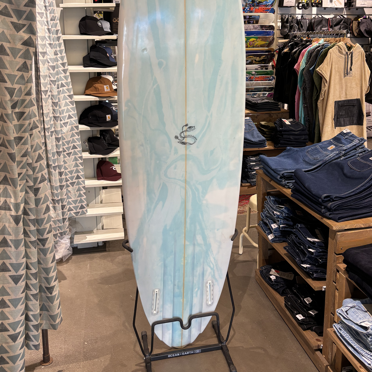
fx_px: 426
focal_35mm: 35
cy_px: 120
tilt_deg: -8.7
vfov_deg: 46.4
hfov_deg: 47.2
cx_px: 192
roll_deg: -0.1
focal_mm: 5.96
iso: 125
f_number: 1.6
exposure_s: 1/100
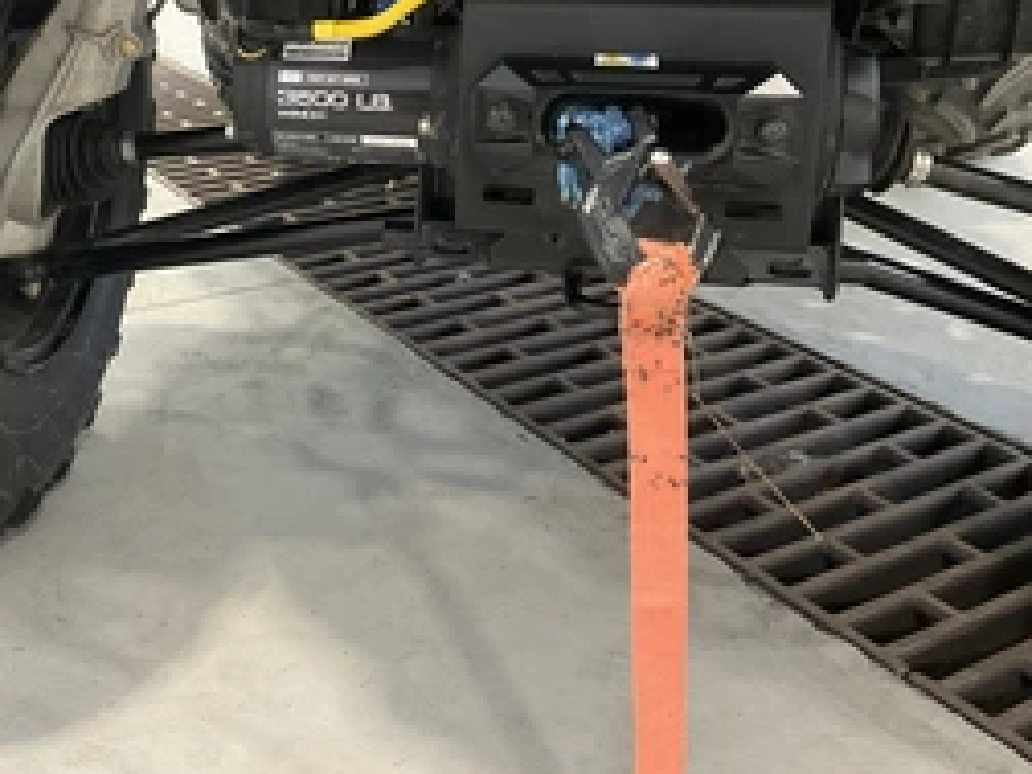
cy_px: 168
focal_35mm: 46
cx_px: 246
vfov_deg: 30.8
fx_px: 1371
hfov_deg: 40.0
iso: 125
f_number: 1.8
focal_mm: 3
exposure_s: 1/60
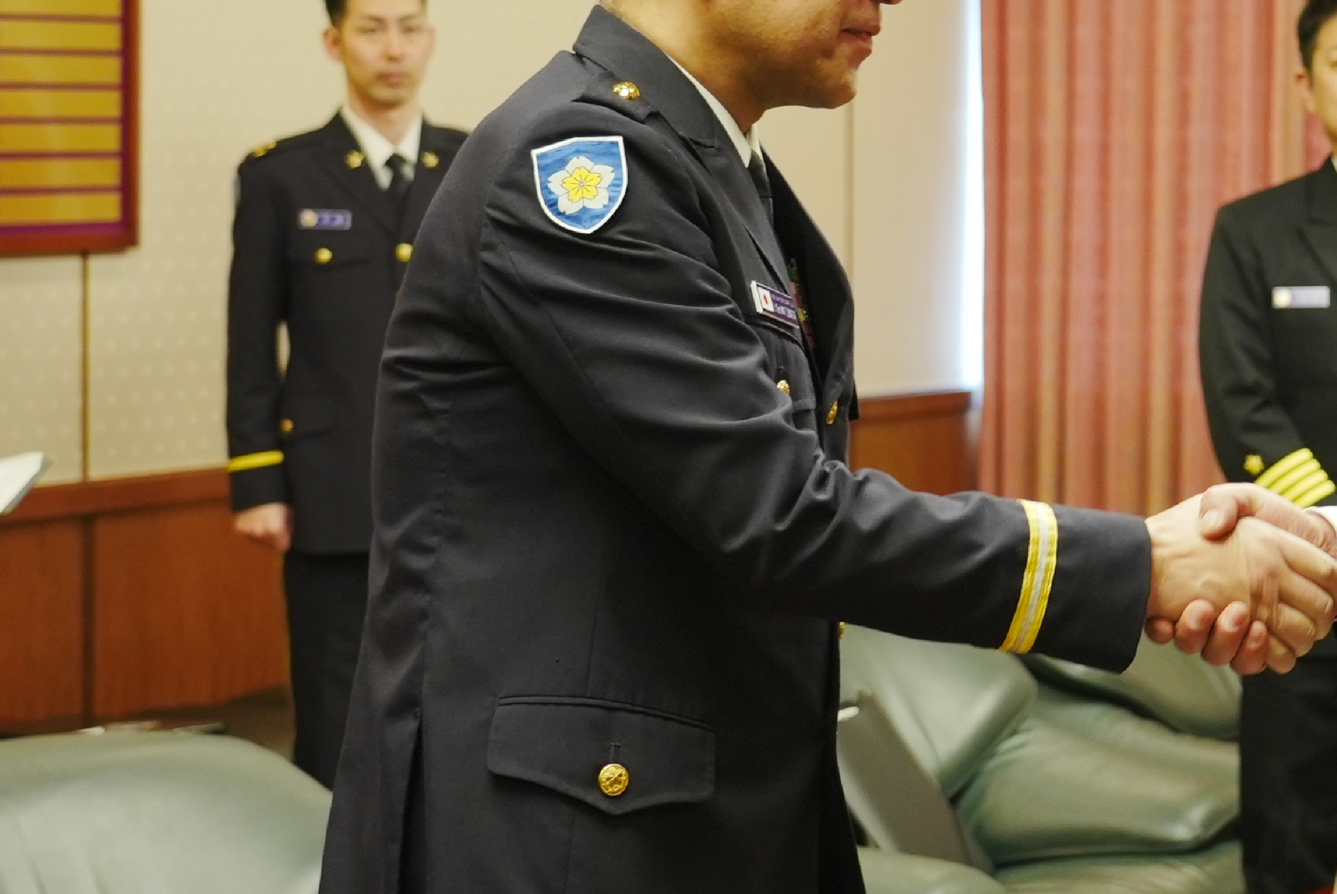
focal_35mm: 82
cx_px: 1184
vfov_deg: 16.7
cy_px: 346
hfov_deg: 24.1
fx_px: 3047
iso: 2500
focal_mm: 44
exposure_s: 1/200
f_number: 4
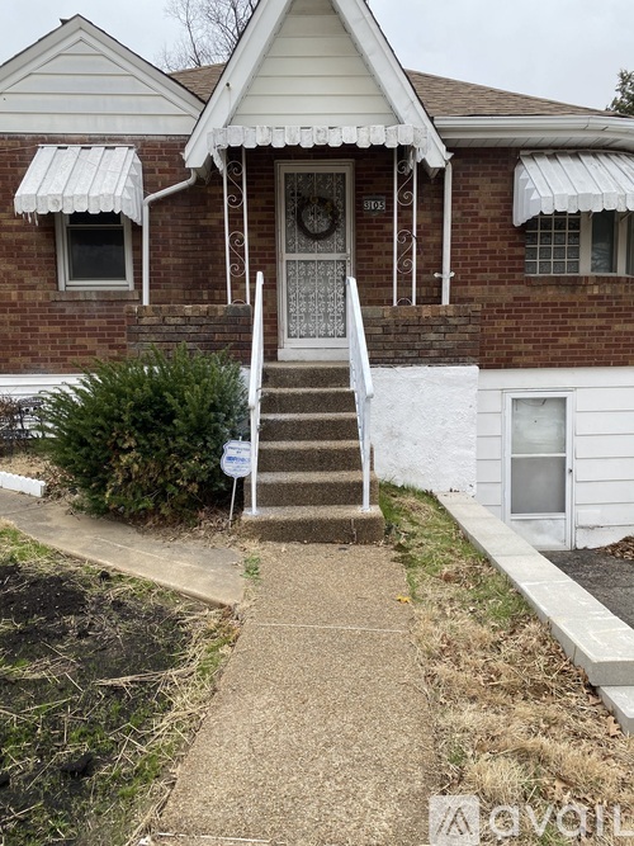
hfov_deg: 53.0
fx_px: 635
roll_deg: -0.5
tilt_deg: -4.1
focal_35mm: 26
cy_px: 423
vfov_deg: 67.3
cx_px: 317
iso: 32
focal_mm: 4.25
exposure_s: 1/799
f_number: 1.8
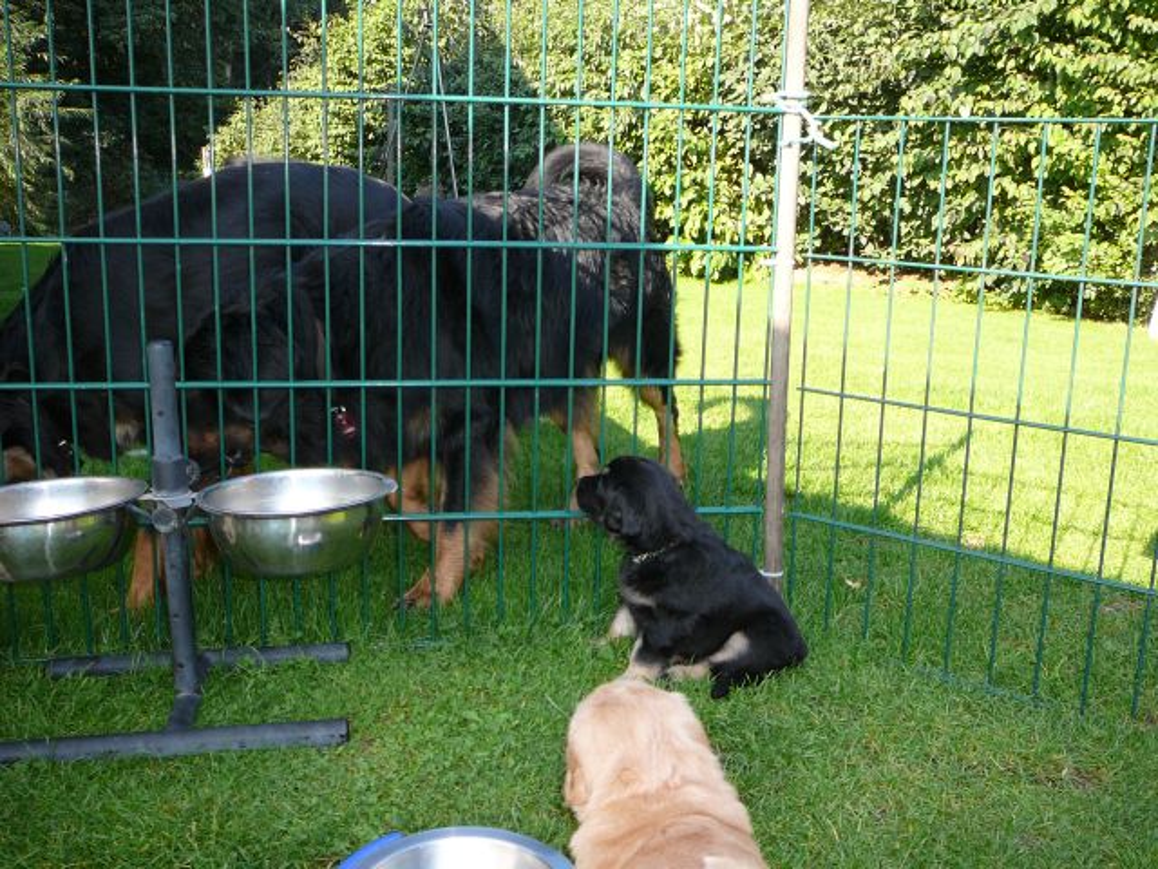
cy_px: 434
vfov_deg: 40.7
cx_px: 579
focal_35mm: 35
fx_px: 1171
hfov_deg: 52.6
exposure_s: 1/250
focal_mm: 5.2
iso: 80
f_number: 2.8
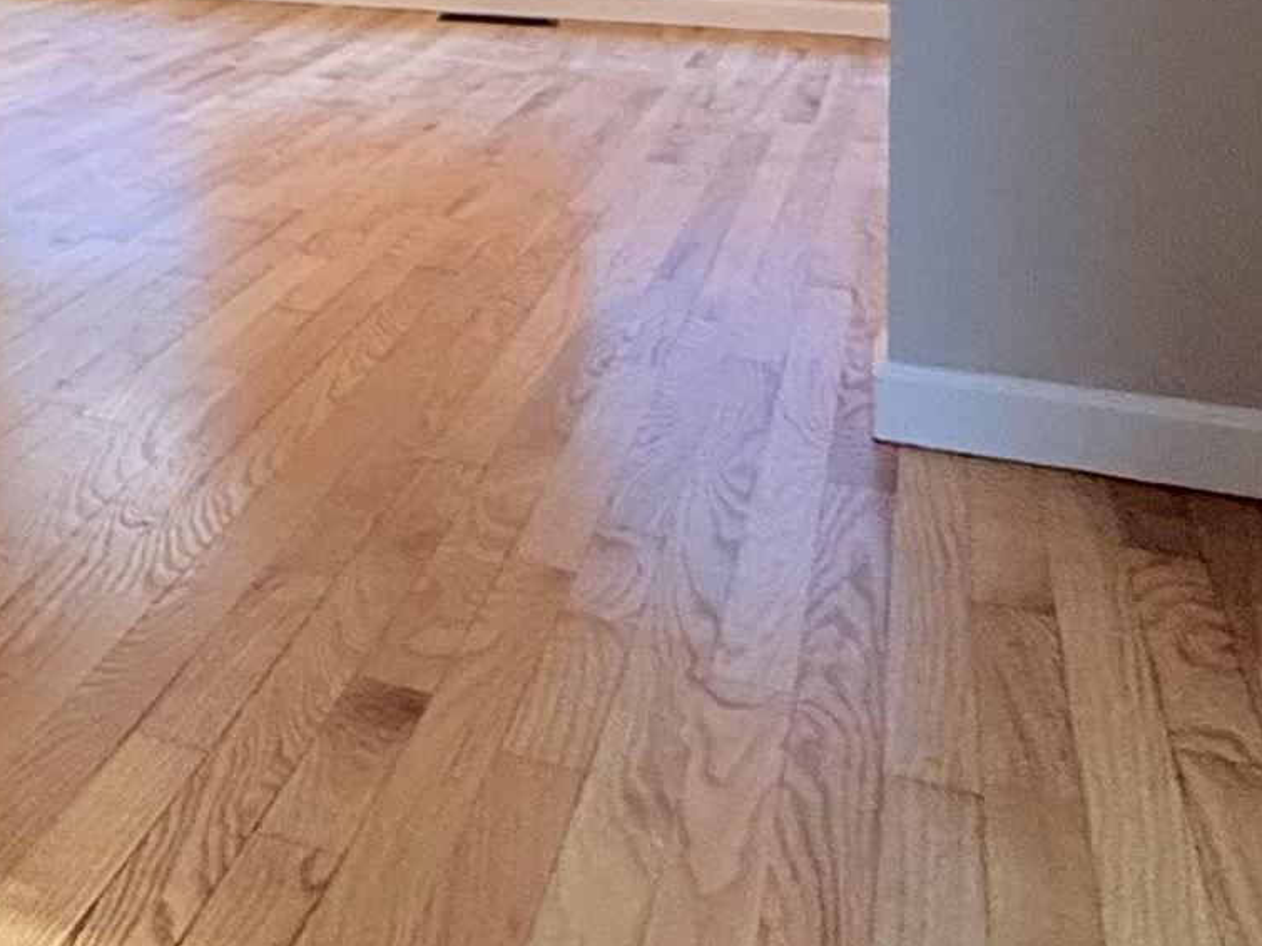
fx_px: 2078
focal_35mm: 57
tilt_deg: +0.0
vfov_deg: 23.3
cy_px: -212
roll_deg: +0.0
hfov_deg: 23.5
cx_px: -821
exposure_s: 1/120
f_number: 2.2
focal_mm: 2.22
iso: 320
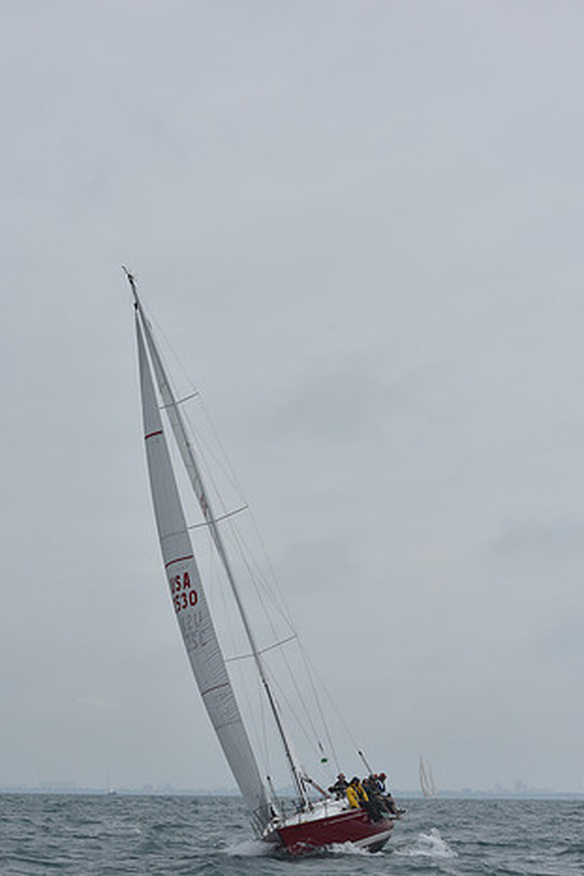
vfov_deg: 23.4
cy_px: 505
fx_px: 2118
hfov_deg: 15.7
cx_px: 239
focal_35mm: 87
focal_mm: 70
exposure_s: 1/800
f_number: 10
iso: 250
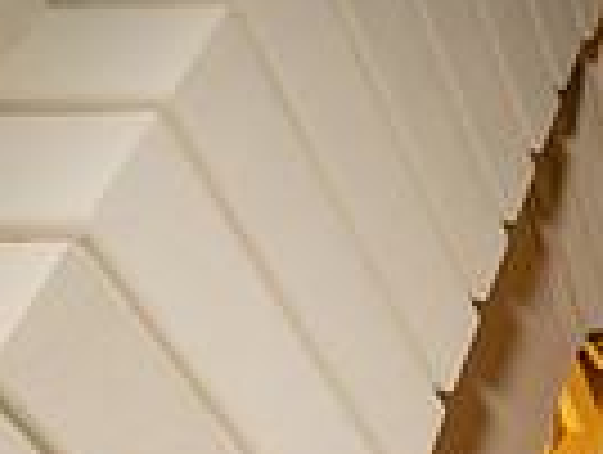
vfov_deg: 18.0
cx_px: 1051
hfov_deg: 21.7
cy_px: 855
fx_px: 1082
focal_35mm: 62
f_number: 2.8
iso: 800
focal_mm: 14
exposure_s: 1/160
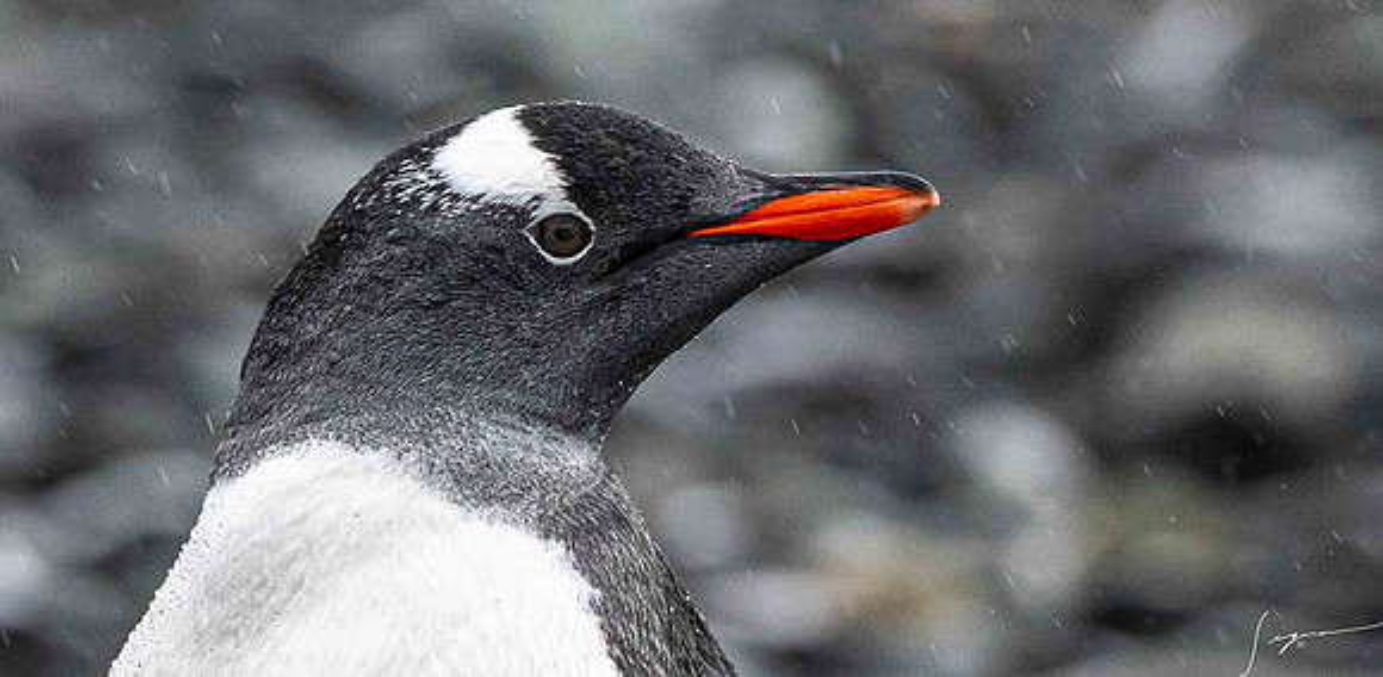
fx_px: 27631
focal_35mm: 776
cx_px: 573
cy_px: 960
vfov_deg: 1.4
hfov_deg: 2.9
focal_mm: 200
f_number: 4
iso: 1000
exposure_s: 1/640
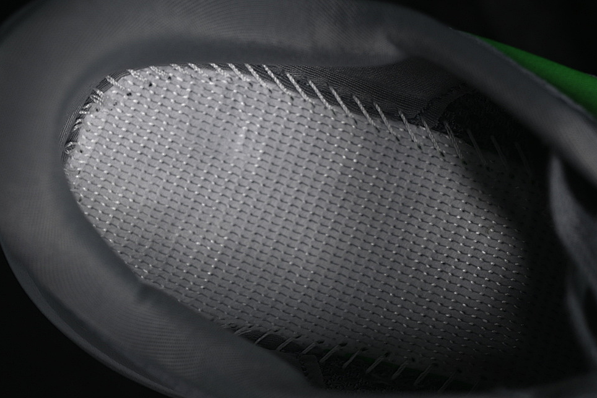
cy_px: 218
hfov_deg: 24.2
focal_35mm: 84
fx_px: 1393
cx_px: 326
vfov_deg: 16.3
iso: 160
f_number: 6.3
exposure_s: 1/60
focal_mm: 50
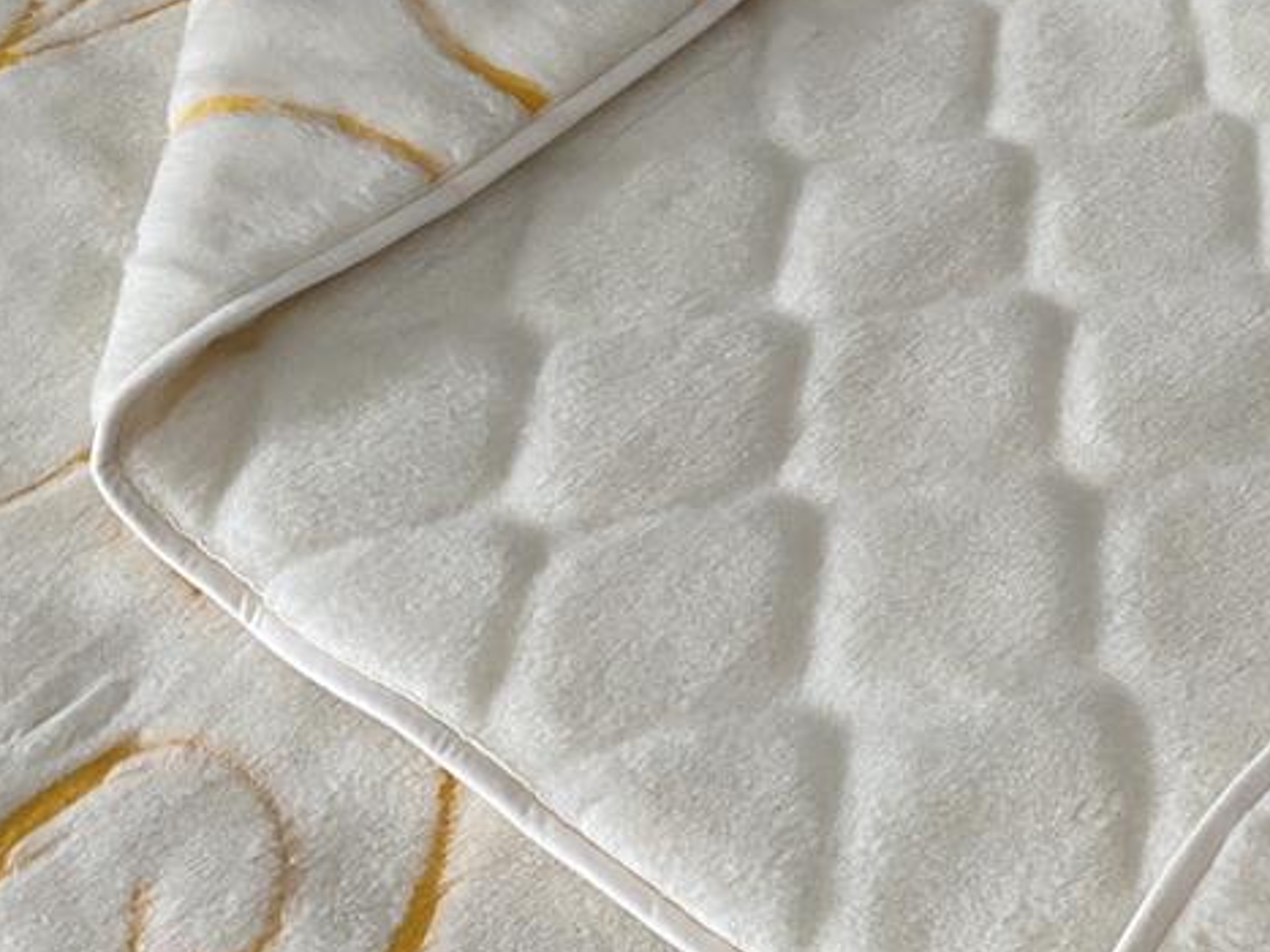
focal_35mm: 57
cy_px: 356
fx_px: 2091
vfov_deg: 25.6
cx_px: 1251
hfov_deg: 31.4
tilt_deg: -48.9
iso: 250
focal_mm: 4.25
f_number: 1.8
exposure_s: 1/60
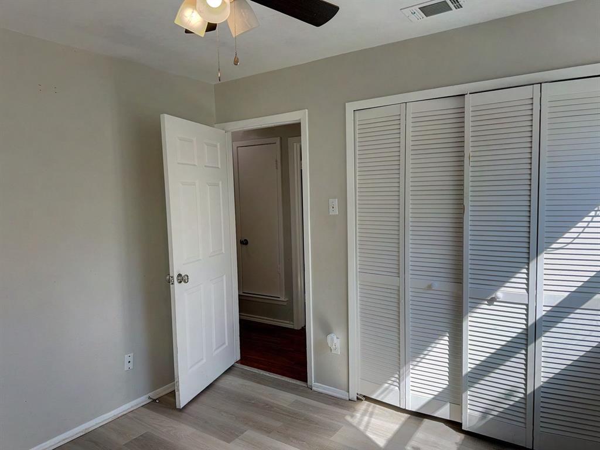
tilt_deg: -5.2
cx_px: 300
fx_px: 416
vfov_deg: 56.8
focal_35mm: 24
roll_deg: +1.4
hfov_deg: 71.6
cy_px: 225
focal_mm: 6.76
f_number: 1.78
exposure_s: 1/394
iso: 80
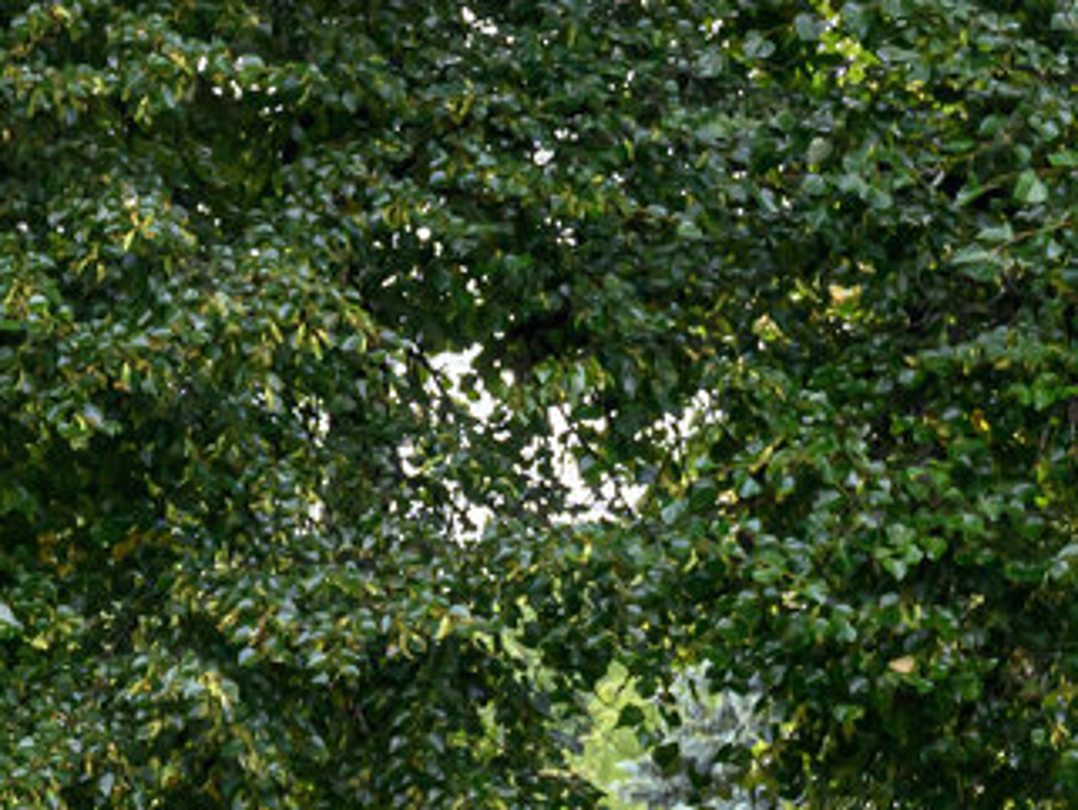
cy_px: 1032
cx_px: -1965
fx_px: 8785
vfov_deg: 5.2
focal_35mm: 282
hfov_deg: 6.5
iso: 500
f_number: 6.3
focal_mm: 46
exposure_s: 1/500
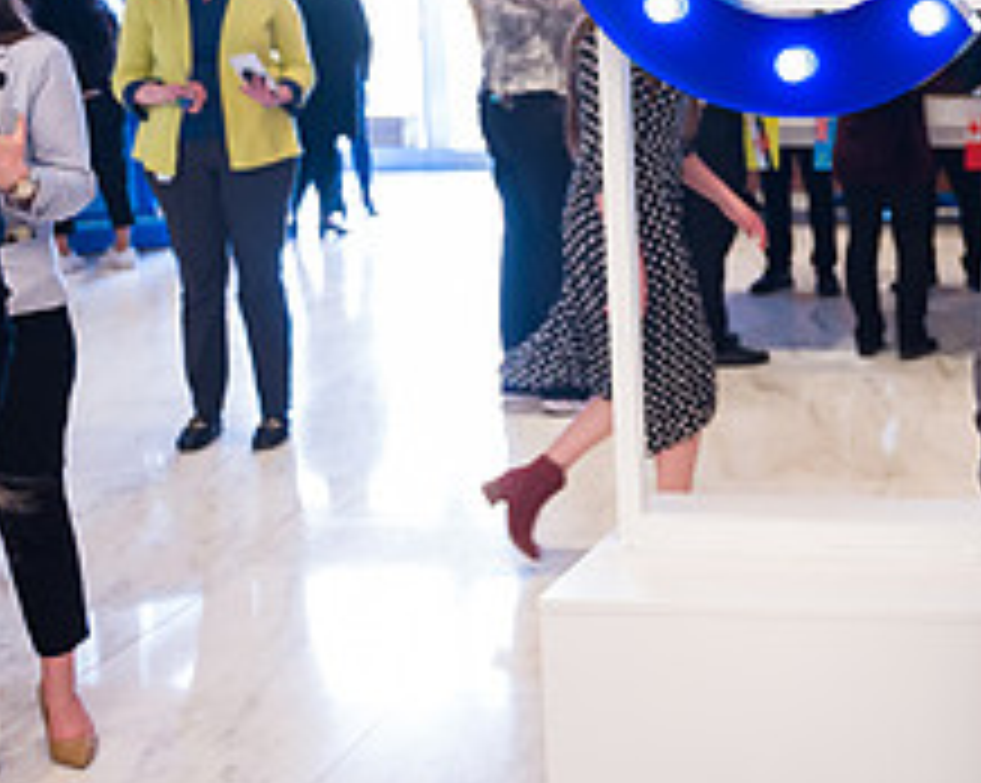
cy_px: 153
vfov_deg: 24.9
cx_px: 1112
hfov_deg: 28.3
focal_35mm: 60
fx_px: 1740
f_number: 3.2
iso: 1600
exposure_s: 1/200
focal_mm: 24
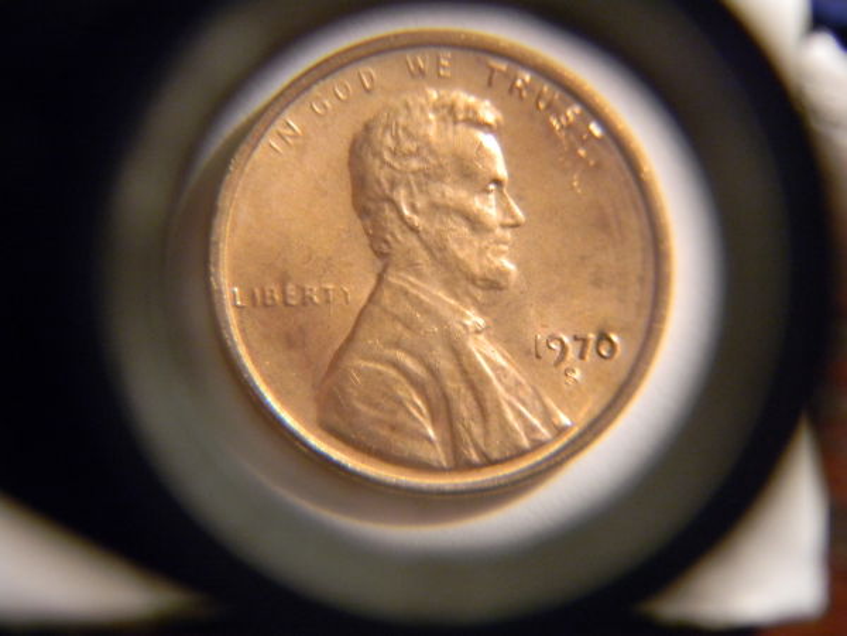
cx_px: 424
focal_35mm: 41
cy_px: 318
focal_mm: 7.3
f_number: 3.8
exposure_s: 1/19
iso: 400
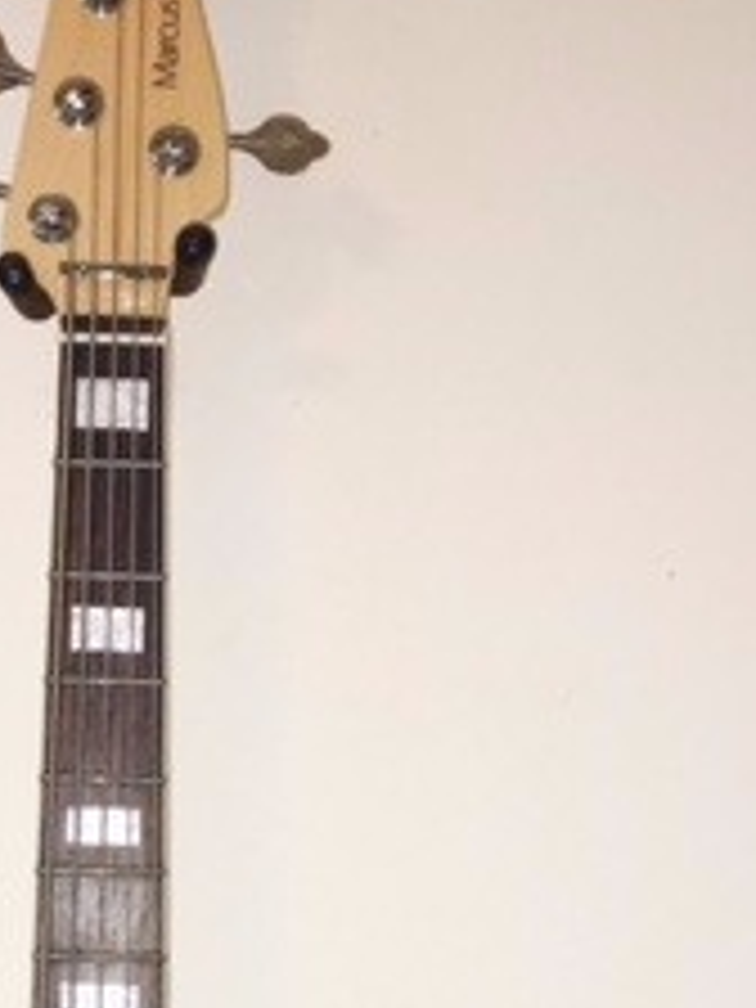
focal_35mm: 83
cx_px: 108
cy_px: 1084
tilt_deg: -5.7
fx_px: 2417
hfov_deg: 17.6
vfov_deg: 22.4
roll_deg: -0.6
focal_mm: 4.15
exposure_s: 1/20
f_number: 2.2
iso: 40
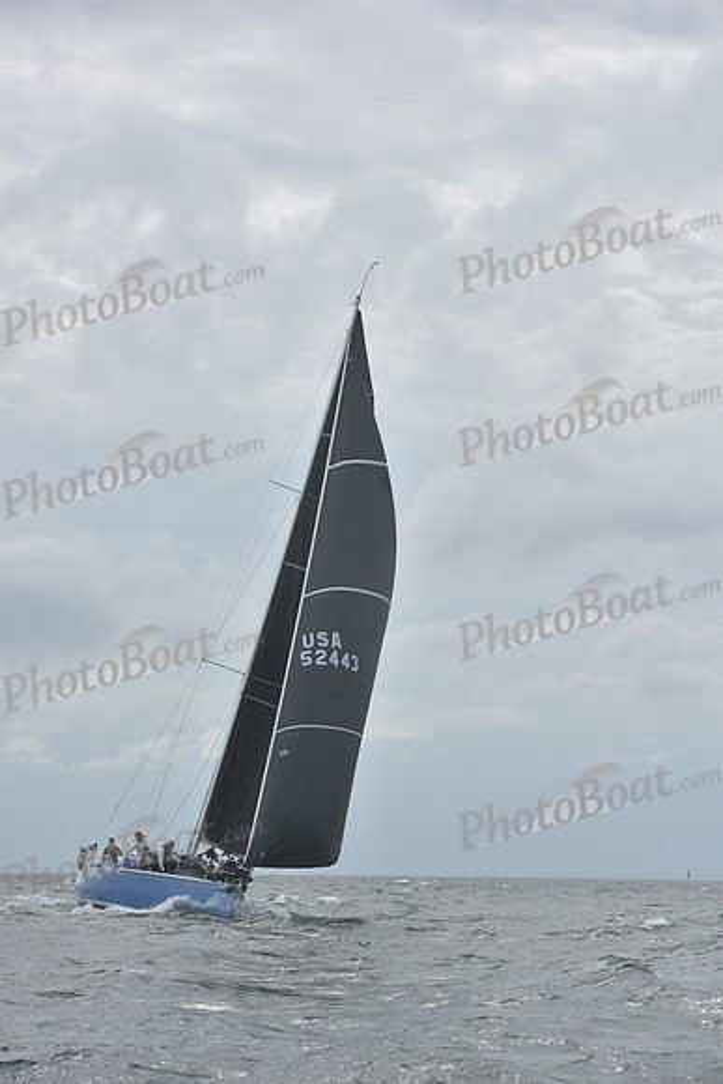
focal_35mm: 92
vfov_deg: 22.1
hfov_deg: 14.9
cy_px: 542
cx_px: 362
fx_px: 2770
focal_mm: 92
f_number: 6.3
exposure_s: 1/1250
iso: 200
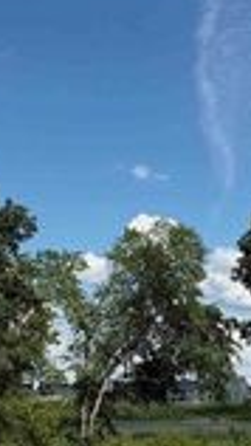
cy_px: 315
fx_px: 981
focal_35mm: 83
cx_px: 164
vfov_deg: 25.4
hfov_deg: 14.6
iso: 80
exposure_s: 1/4975
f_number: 1.78
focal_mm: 6.76
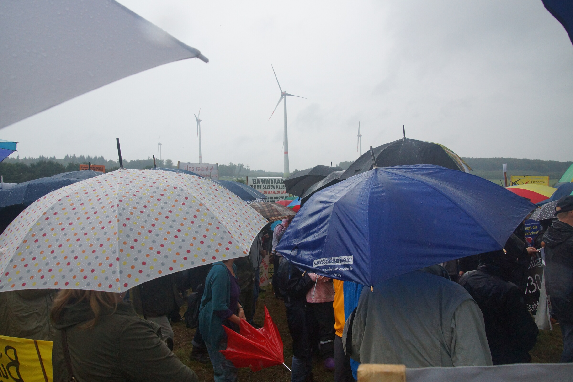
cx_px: 286
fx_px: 430
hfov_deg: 67.4
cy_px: 191
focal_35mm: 27
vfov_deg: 47.9
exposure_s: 1/750
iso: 800
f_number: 8
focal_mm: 18
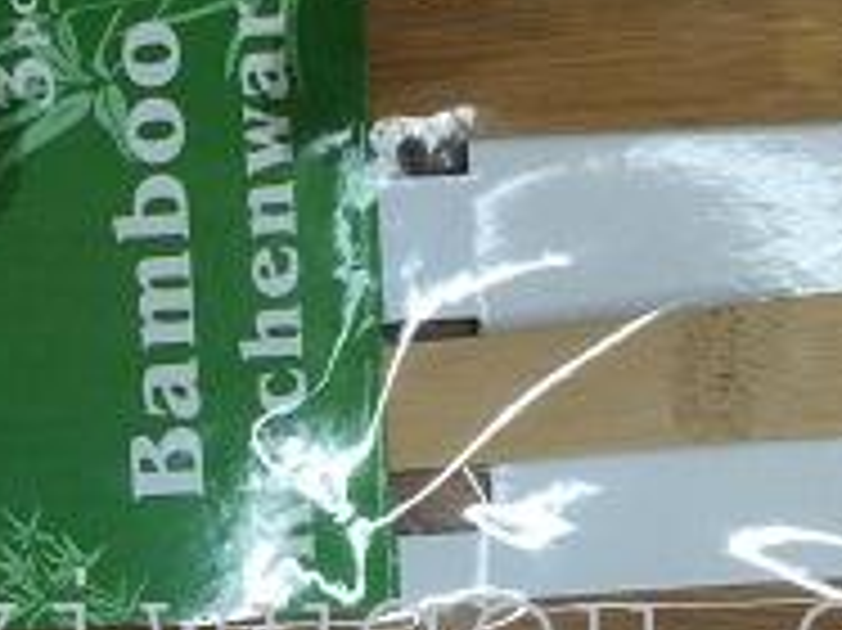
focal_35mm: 93
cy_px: 482
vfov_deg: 15.8
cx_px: 63
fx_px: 2261
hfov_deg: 20.6
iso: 40
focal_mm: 4.15
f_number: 2.2
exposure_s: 1/33
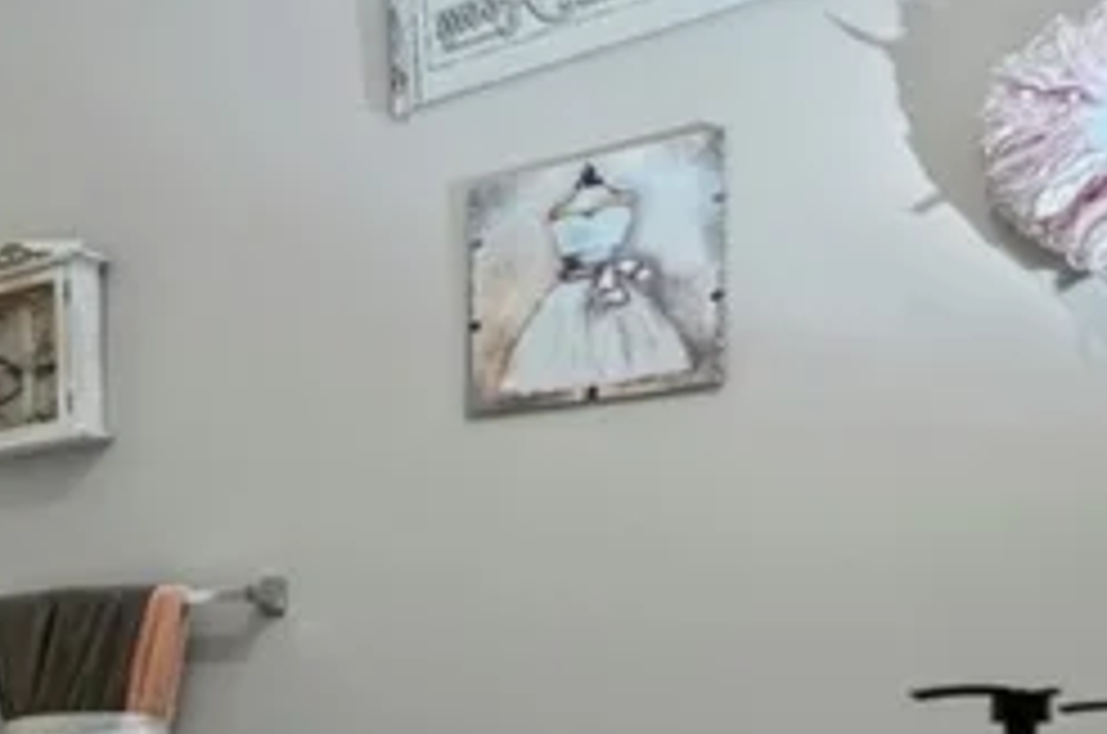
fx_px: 1473
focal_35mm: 48
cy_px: 856
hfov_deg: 27.1
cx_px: -594
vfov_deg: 25.4
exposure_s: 1/8
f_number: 10
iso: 500
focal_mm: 14
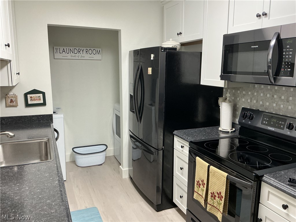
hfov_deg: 61.7
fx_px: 248
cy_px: 111
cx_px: 148
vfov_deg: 48.2
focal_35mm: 29
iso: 80
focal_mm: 3
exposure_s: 1/60
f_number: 1.8
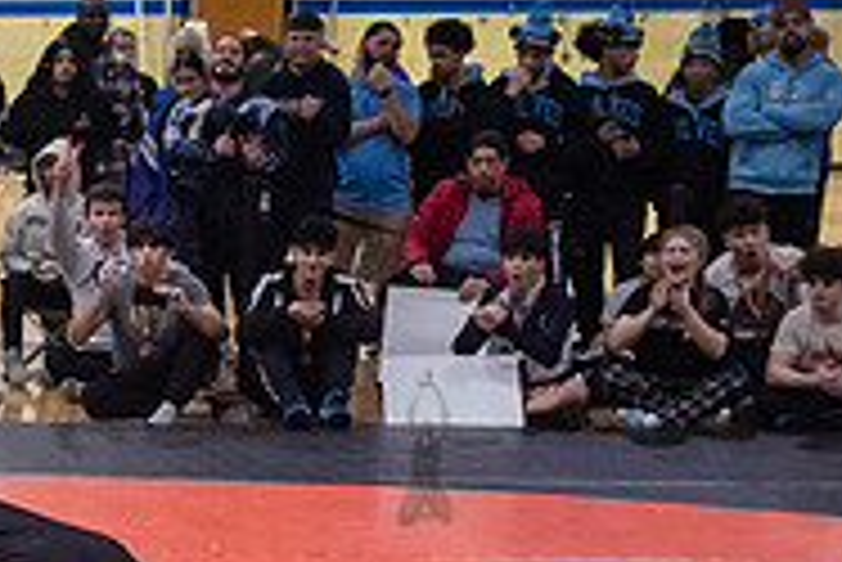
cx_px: -158
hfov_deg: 17.3
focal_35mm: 113
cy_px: 663
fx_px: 2645
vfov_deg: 11.9
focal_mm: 35
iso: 8000
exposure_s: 1/400
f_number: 4
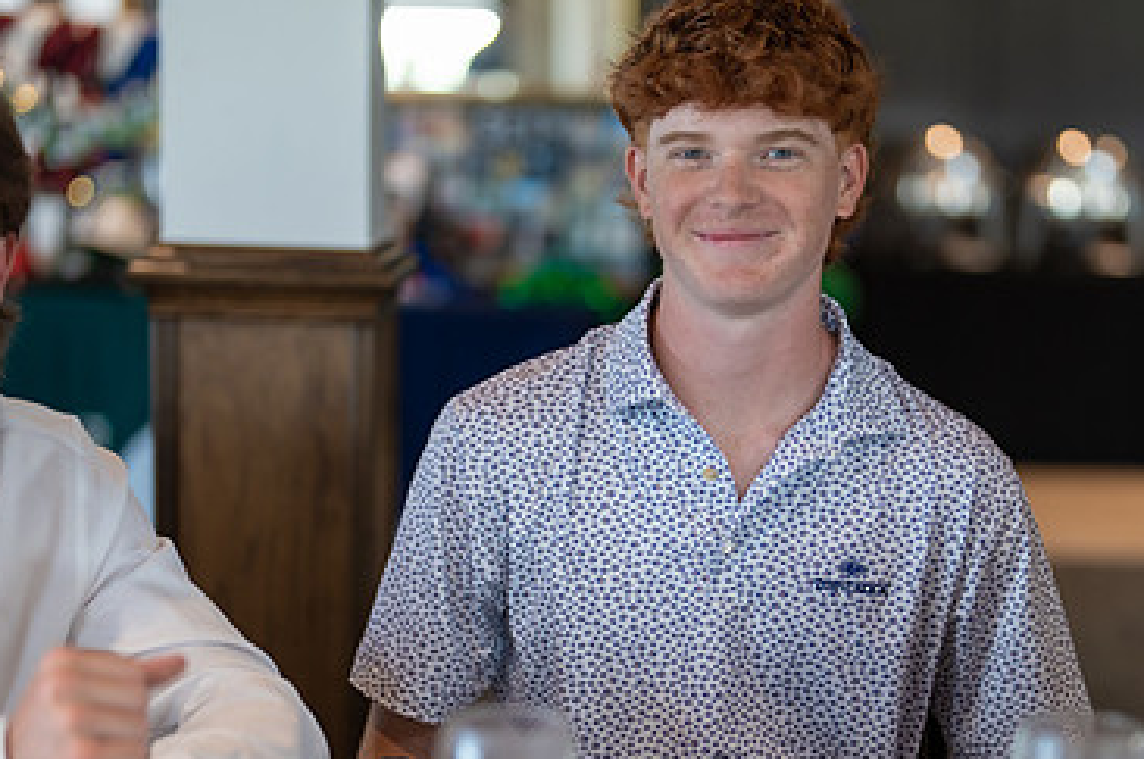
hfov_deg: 25.3
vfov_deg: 17.0
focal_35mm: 80
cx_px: 694
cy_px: 498
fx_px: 2539
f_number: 1.2
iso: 250
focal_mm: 50
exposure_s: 1/320
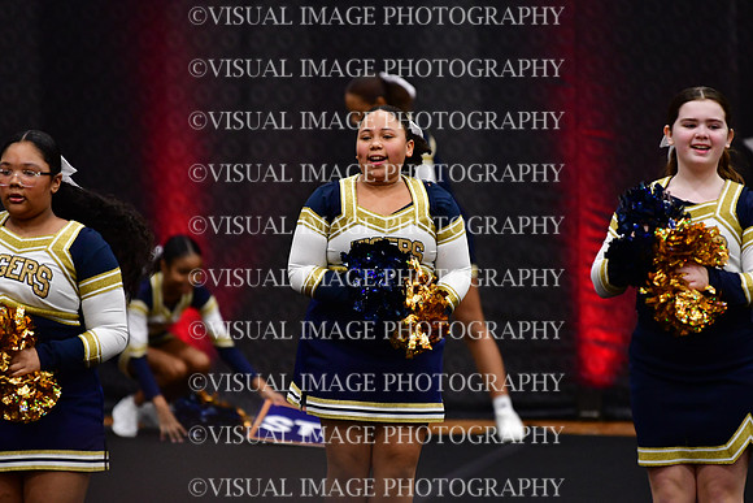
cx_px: 376
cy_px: 252
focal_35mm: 300
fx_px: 6276
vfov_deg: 4.6
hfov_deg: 6.9
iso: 4000
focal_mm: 200
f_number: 2.8
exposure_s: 1/800
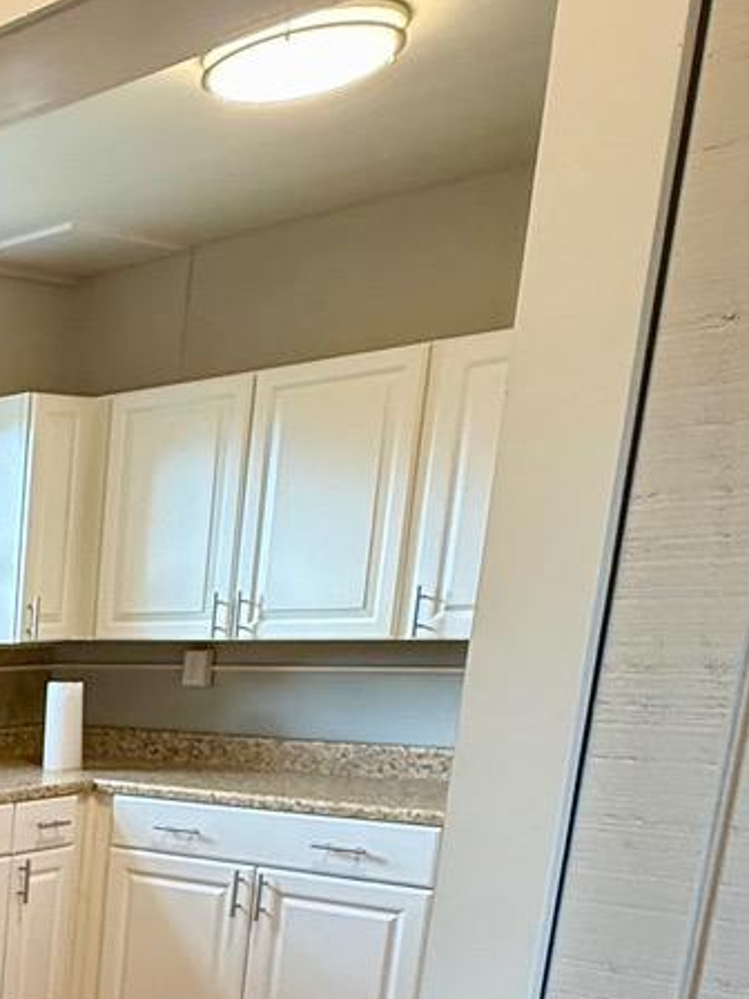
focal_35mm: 48
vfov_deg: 36.4
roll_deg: +1.4
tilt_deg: -13.2
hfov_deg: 21.8
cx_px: -526
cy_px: 957
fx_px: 1385
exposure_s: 1/60
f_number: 2.2
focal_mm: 2.22
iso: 250
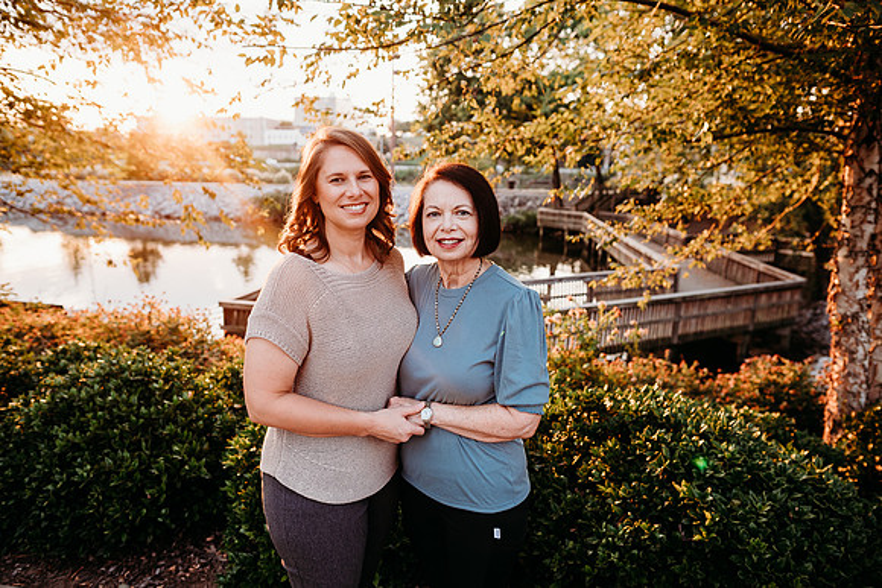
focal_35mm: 24
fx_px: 588
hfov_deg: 73.7
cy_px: 294
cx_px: 441
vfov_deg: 53.2
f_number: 3.2
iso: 320
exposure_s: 1/200
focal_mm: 24
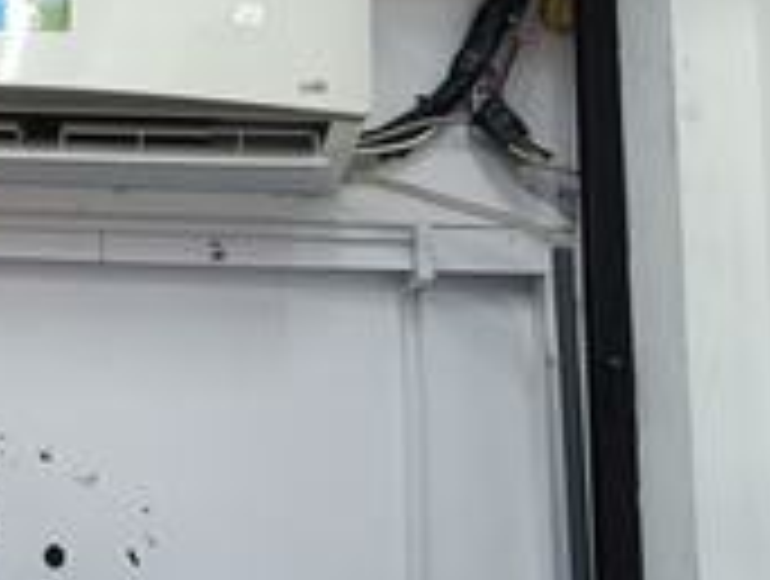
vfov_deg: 23.0
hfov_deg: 27.9
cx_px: -47
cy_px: 245
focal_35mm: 64
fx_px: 1427
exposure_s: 1/100
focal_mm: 6.14
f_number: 1.65
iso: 513
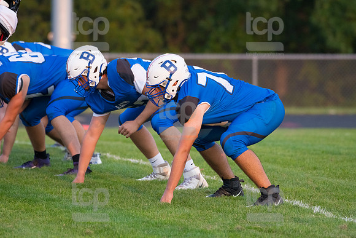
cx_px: 178
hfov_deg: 5.9
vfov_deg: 3.9
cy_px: 119
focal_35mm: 350
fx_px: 3462
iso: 3200
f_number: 5.6
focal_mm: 350
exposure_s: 1/1250
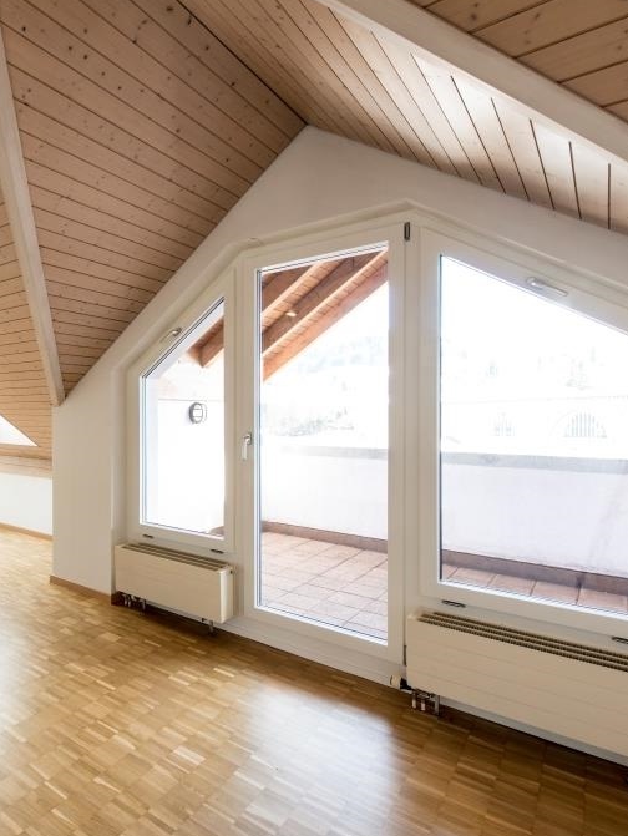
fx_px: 532
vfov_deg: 76.4
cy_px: 413
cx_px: 138
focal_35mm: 22
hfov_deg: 57.2
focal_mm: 15
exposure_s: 1/2.5
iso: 200
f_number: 11
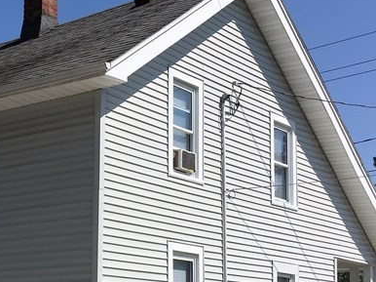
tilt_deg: +5.0
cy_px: 227
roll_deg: -1.9
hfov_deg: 24.4
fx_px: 836
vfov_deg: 18.9
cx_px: 19
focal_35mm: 77
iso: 32
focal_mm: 4.15
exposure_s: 1/3968
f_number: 2.2
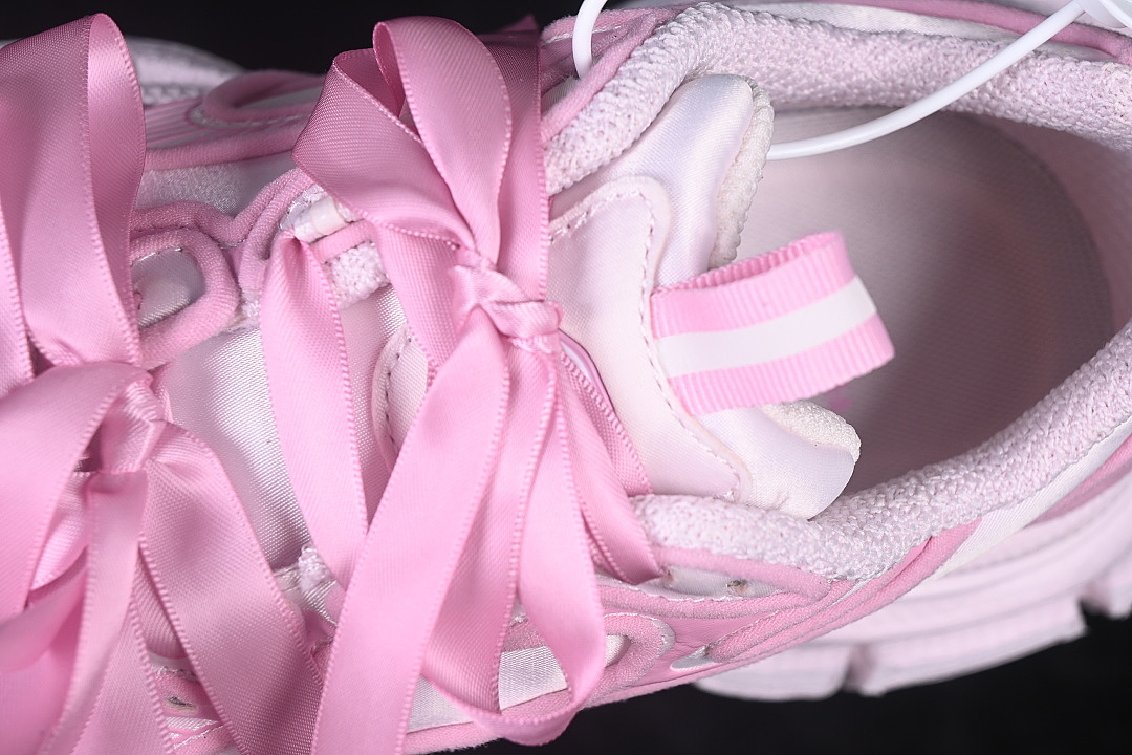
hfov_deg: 27.0
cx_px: 566
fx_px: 2358
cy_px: 378
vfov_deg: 18.2
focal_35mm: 75
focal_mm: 50
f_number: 7.1
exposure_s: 1/80
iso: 160
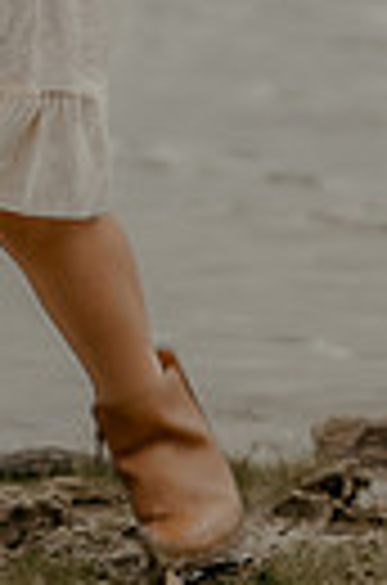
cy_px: -266
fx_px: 7181
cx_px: -175
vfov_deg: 4.6
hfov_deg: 3.1
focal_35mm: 443
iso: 400
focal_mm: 85
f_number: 1.8
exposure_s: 1/250
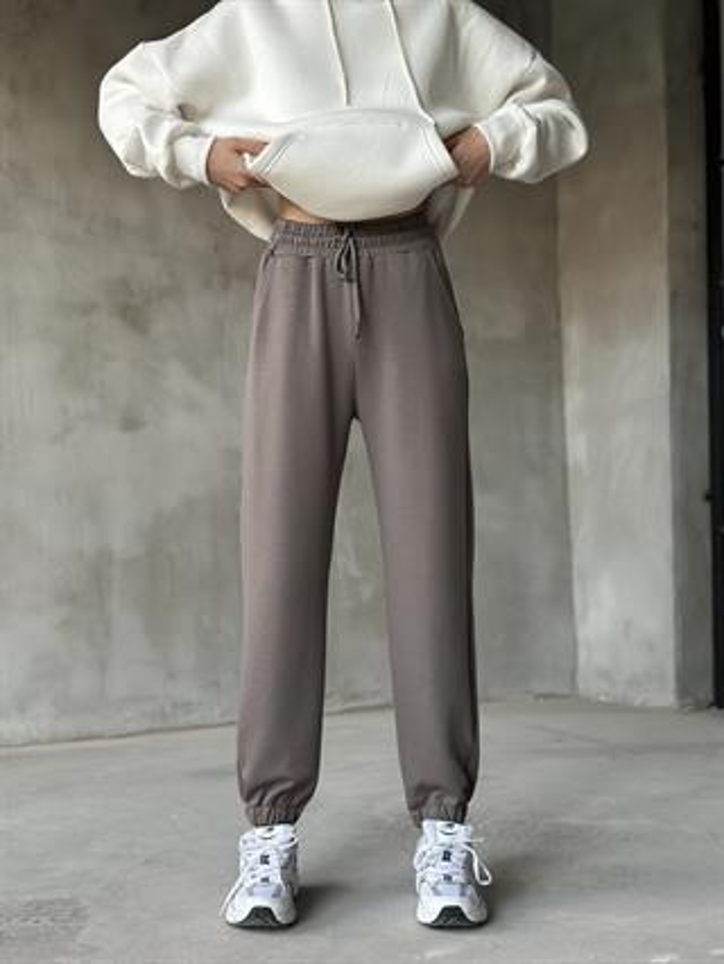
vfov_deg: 39.6
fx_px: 1337
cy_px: 482
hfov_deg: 30.3
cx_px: 362
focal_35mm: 48
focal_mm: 6.86
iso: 250
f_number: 1.78
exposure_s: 1/60
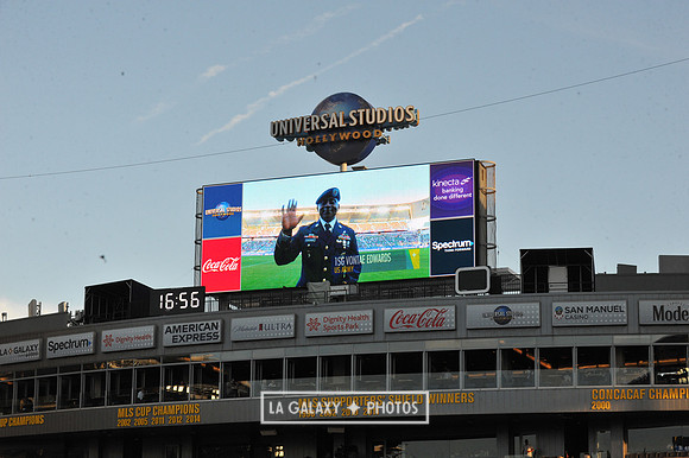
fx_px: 1645
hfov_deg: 23.7
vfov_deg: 15.9
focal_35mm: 86
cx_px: 344
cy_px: 229
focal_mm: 86
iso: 1600
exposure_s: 1/800
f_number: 14
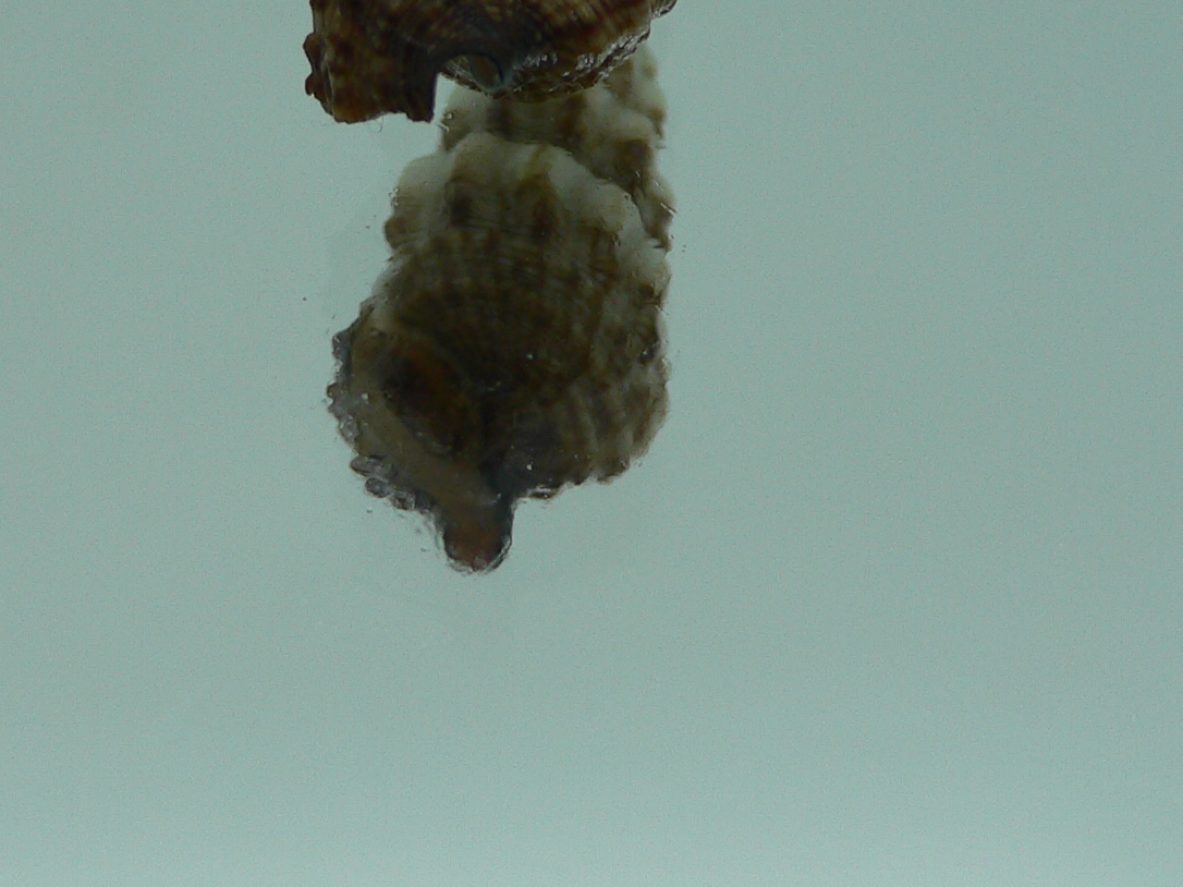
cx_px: 490
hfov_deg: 29.8
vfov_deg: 22.2
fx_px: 2221
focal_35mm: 65
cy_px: 138
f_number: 2.8
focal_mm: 4.6
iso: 80
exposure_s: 1/60
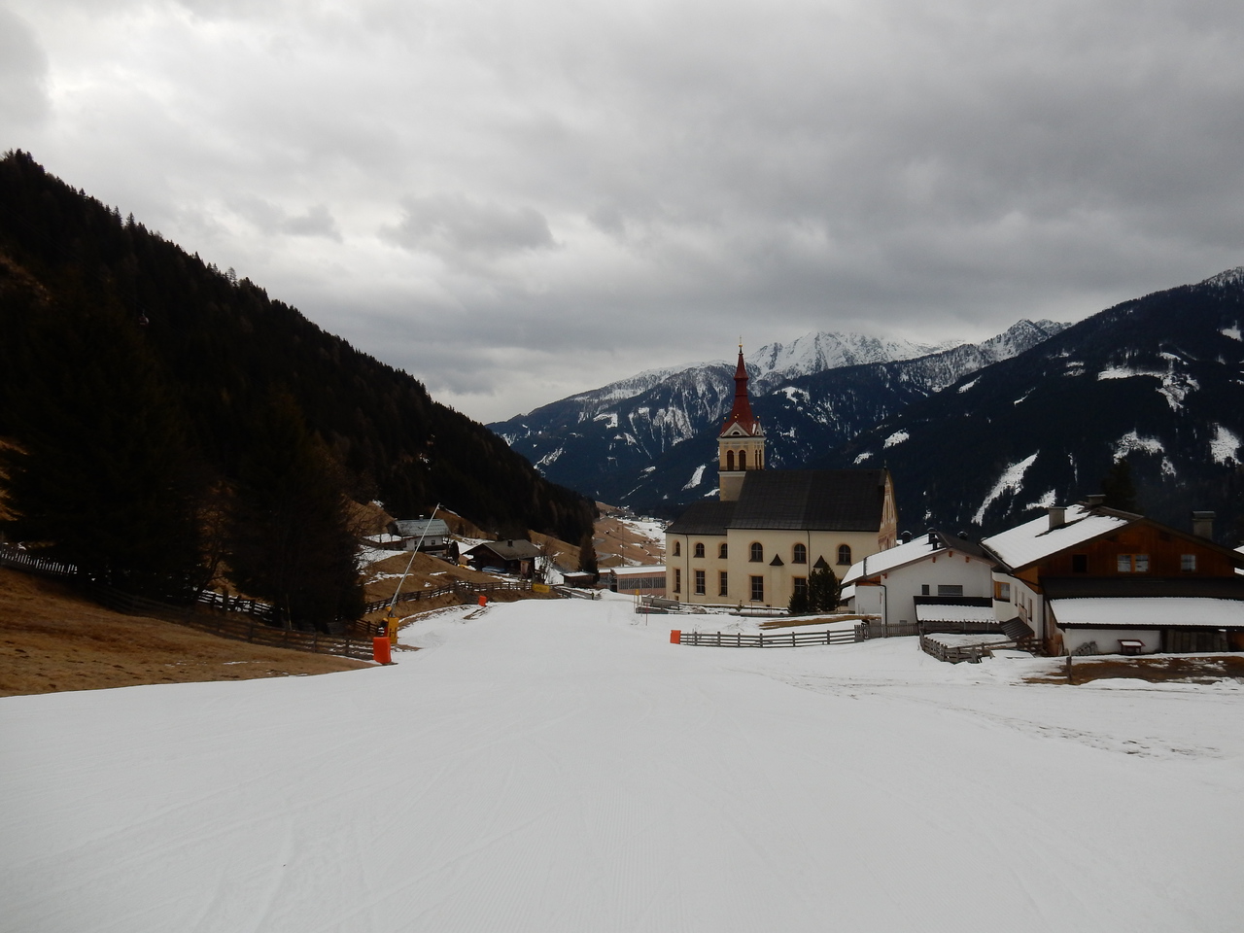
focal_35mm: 25
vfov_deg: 54.9
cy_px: 466
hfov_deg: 69.4
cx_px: 622
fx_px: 898
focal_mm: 4.5
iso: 125
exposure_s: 1/500
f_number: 3.7
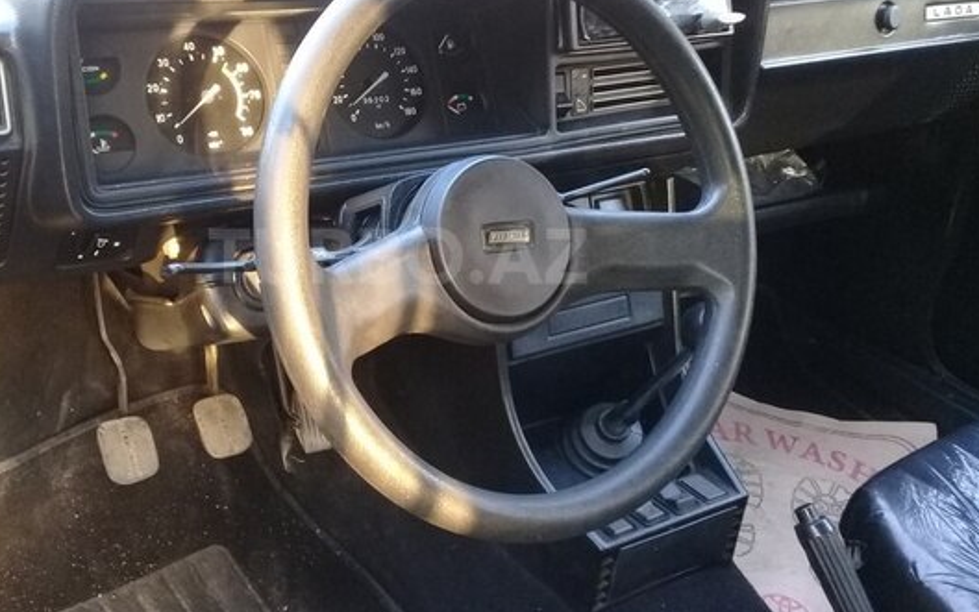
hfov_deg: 48.0
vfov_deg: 31.2
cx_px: 398
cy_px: 256
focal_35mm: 41
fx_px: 1094
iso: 200
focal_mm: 3.3
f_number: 2.2
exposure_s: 1/33
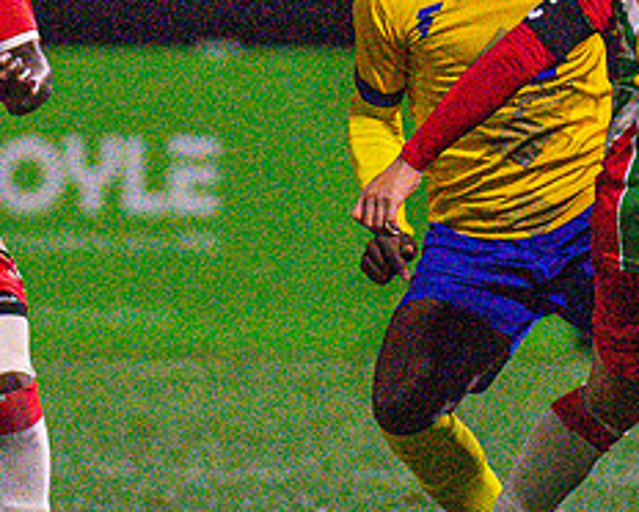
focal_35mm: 1347
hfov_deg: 1.4
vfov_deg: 1.2
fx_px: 25496
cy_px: 453
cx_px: 216
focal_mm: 250
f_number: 2.8
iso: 12800
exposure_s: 1/2000
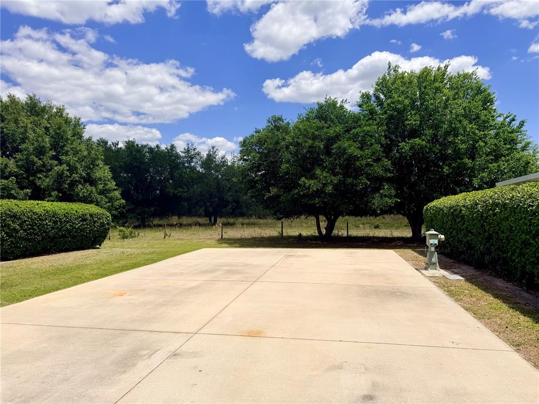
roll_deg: +1.0
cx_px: 270
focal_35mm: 24
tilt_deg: +1.0
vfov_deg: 56.8
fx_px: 374
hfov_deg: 71.6
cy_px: 202
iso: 80
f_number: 1.78
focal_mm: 6.76
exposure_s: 1/10309
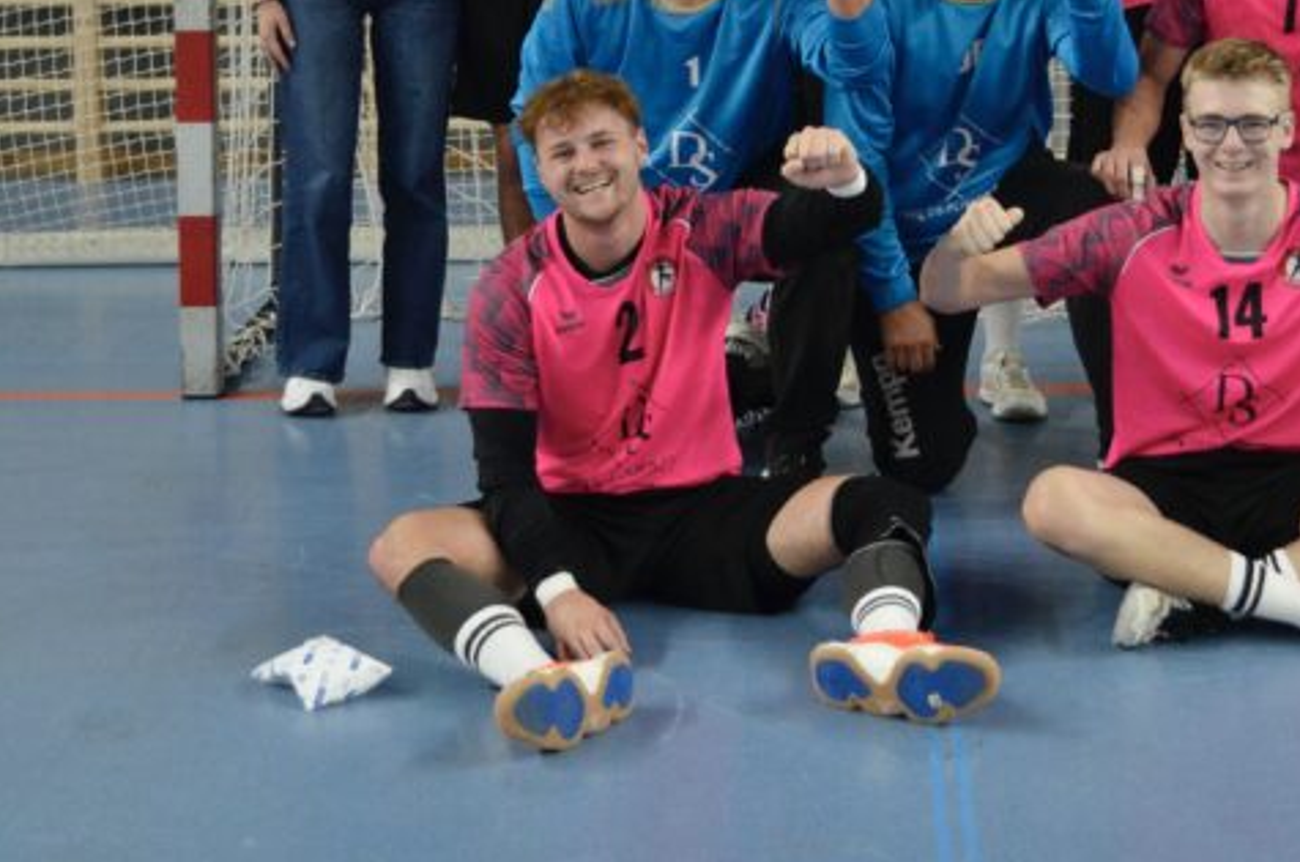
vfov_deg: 15.9
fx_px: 3028
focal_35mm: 84
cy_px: 3
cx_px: 917
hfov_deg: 24.1
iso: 1600
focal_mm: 26
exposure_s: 1/320
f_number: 4.2
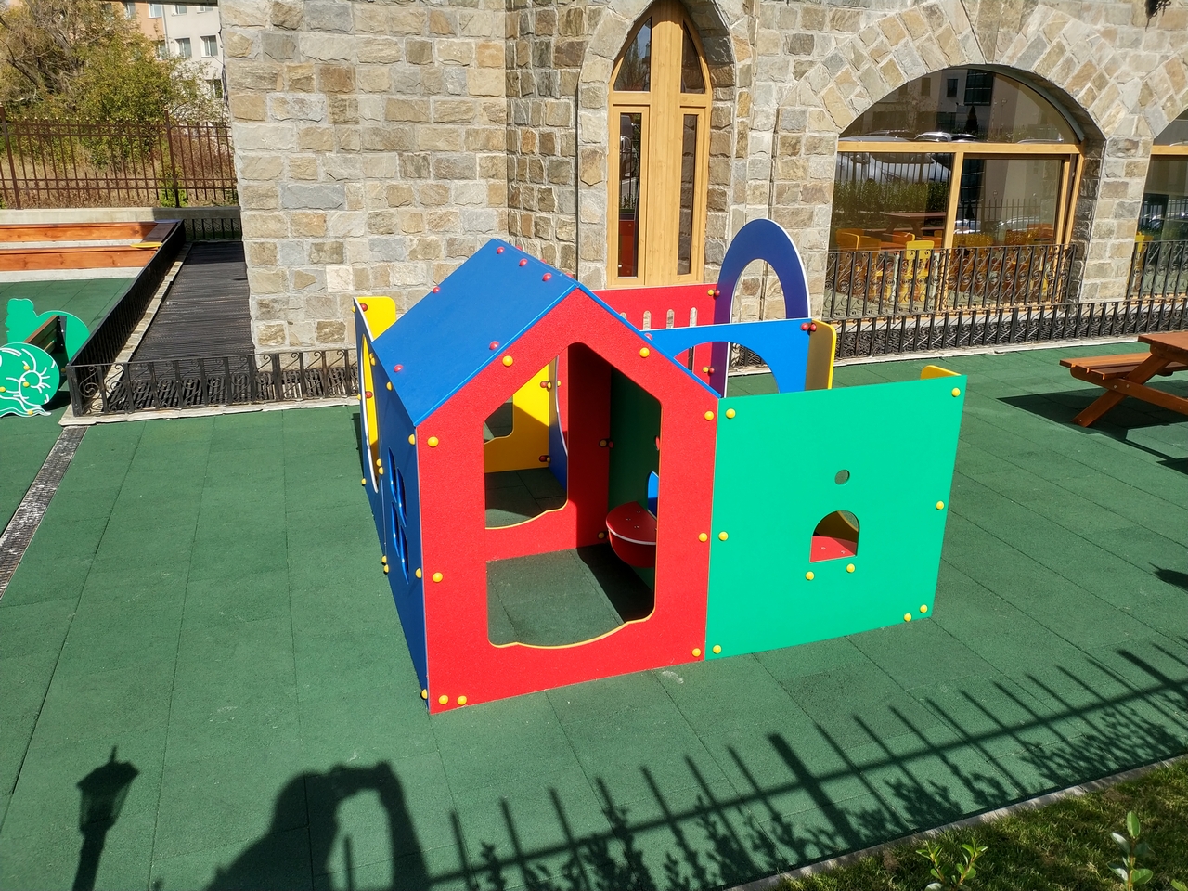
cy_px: 446
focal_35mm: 32
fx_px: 1098
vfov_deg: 44.2
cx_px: 594
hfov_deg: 56.8
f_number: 2
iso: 100
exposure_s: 1/1376
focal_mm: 4.5
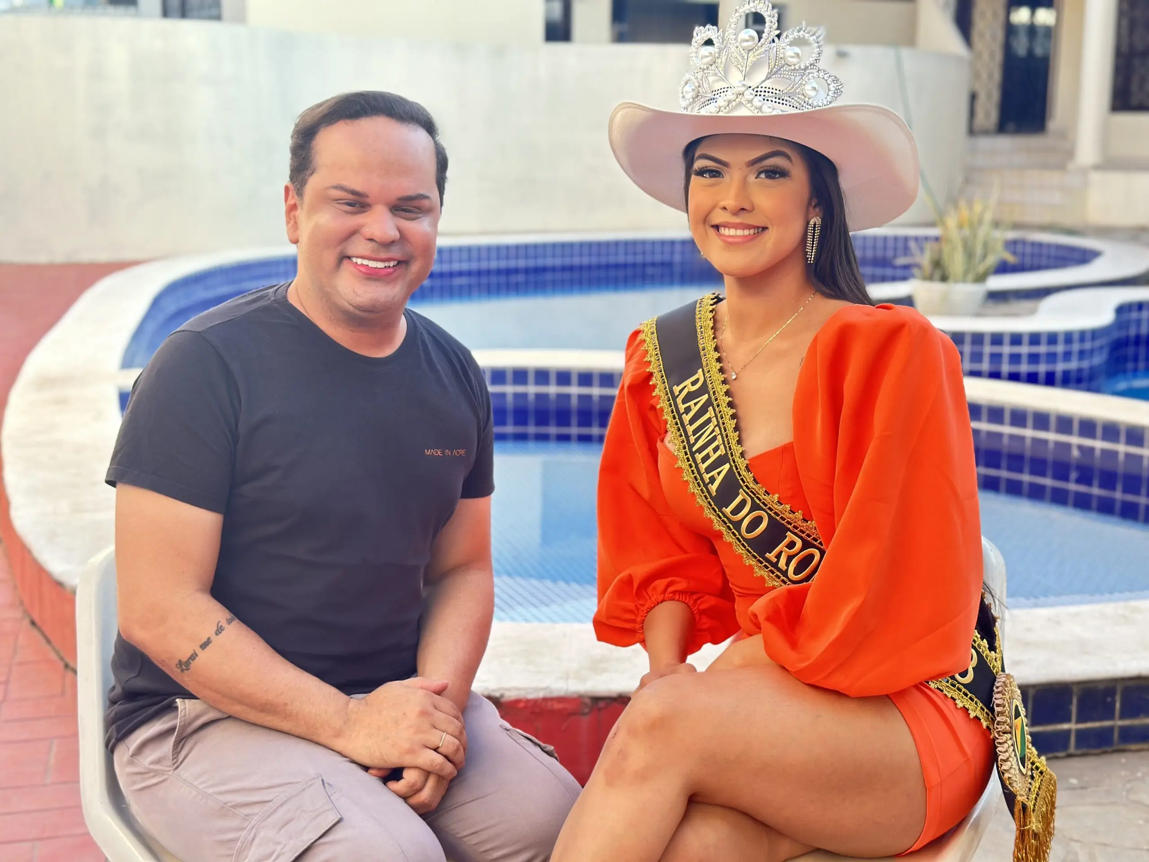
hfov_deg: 39.7
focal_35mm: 48
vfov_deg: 30.3
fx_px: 1593
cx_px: 574
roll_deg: -1.0
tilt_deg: -11.4
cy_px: 431
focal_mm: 6.86
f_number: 1.78
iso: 80
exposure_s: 1/154
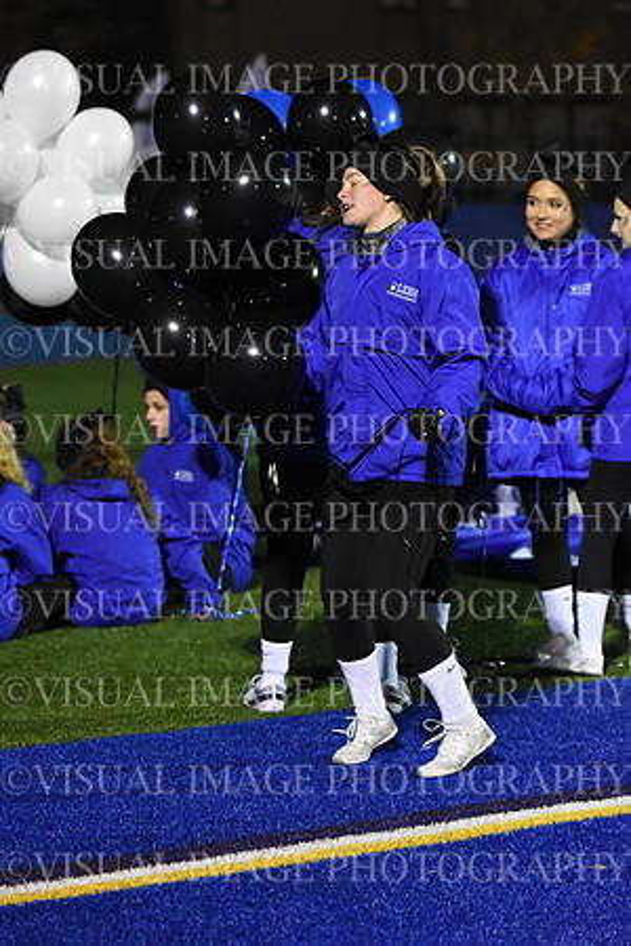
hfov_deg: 9.9
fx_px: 3628
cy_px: 473
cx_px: 316
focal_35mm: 138
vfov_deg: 14.9
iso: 8000
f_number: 2.8
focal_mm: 92
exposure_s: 1/500
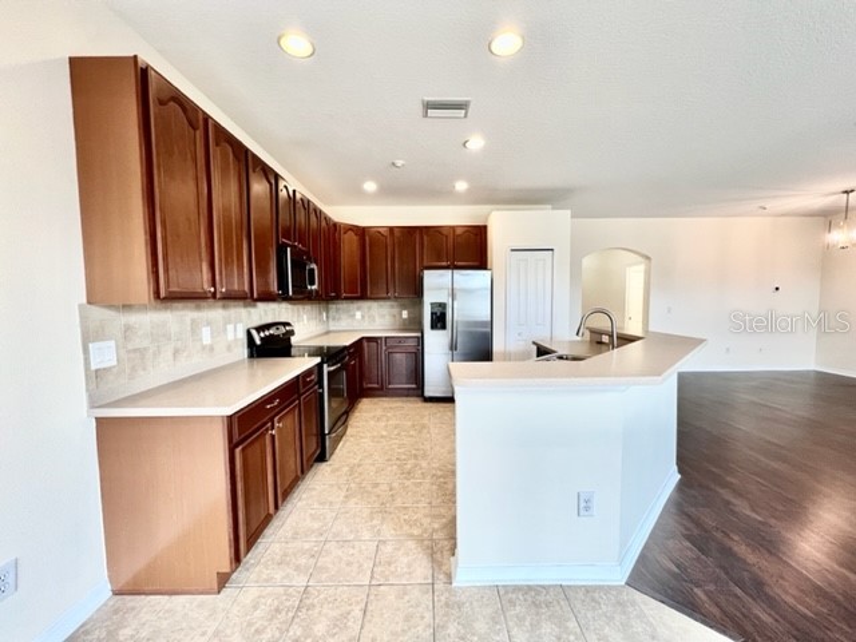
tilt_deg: -4.6
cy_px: 321
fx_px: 321
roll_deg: +0.6
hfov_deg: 106.2
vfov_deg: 89.9
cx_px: 428
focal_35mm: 13
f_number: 1.8
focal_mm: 1.57
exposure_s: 1/120
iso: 200
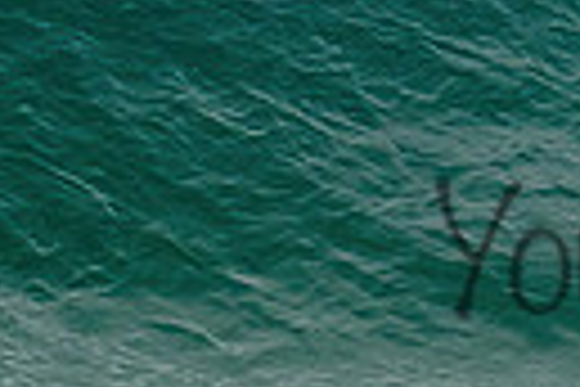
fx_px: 73300
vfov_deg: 0.3
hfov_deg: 0.5
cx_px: 1243
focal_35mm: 4550
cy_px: 90
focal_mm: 800
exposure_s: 1/2000
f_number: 11
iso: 640
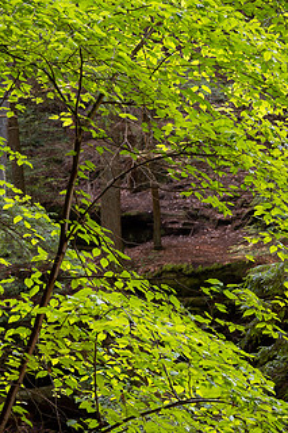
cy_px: 246
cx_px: 115
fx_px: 2535
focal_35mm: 211
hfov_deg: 6.5
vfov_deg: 9.8
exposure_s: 1/5
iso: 100
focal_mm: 100
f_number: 8
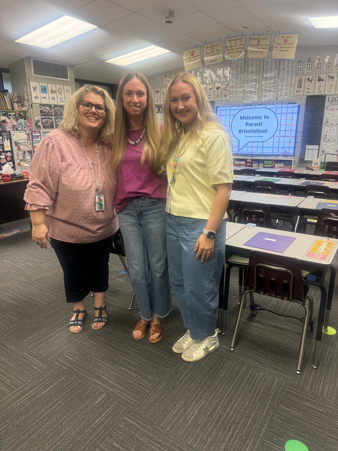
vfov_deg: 71.6
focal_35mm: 24
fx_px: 312
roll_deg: -0.3
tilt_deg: -16.3
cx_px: 169
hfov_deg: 56.8
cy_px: 226
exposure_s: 1/120
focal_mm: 6.76
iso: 250
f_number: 1.78
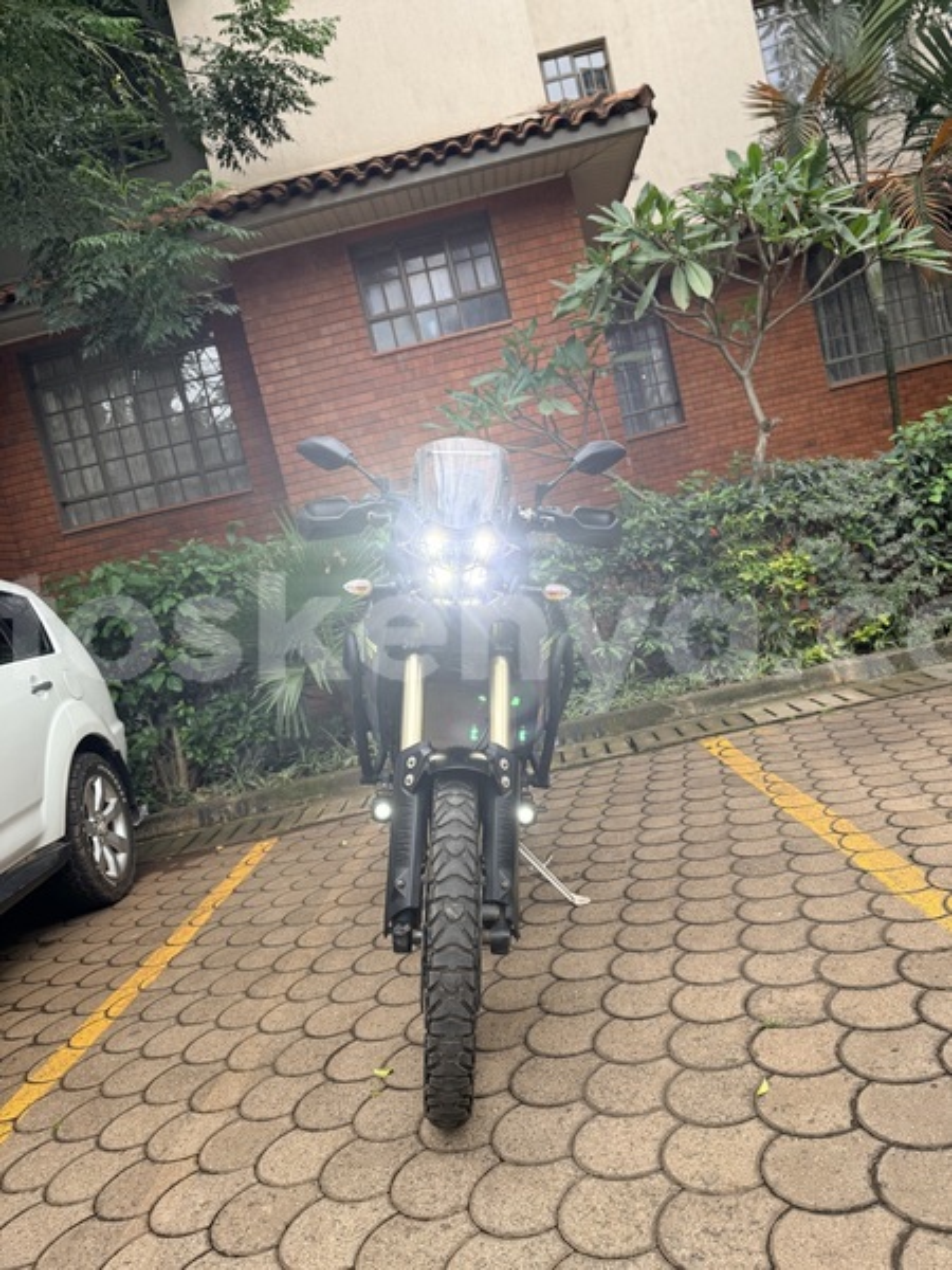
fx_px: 880
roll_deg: +13.8
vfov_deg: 71.6
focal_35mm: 24
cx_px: 476
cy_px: 635
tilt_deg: -3.7
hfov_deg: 56.8
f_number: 1.78
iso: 100
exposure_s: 1/2110
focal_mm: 6.76
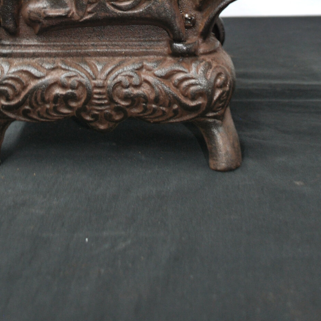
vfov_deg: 22.2
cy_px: -92
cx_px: 126
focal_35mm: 70
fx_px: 734
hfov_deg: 24.6
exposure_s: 1/8
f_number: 3.8
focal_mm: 20
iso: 200
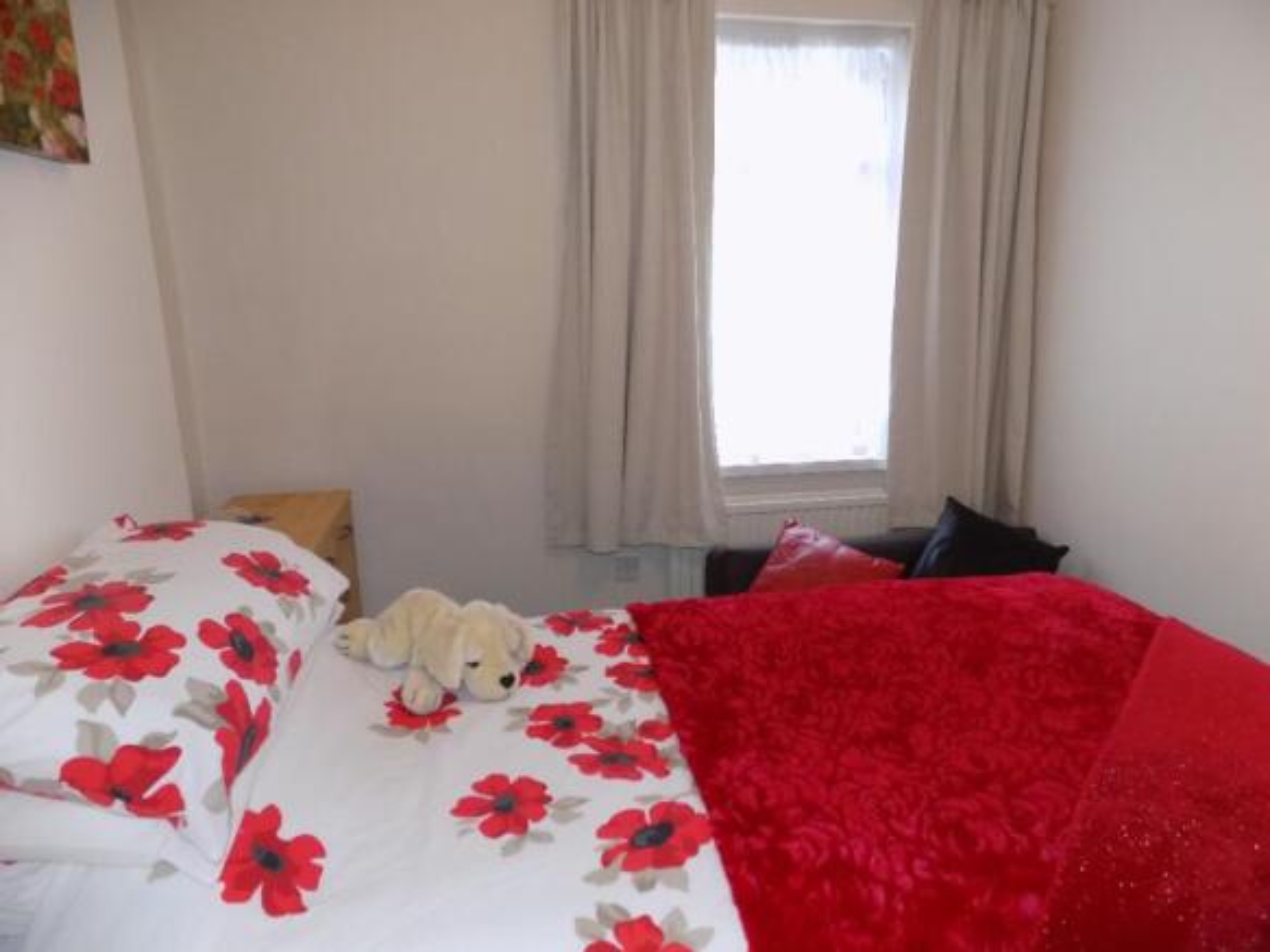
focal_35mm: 23
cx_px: 635
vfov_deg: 58.9
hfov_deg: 73.9
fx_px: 844
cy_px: 476
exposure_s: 1/30
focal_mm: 4
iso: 180
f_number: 3.1
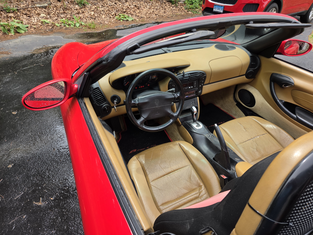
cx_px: 156
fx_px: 208
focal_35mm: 23
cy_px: 118
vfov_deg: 58.9
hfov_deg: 73.9
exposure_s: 1/1033
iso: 80
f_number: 1.8
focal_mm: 5.4
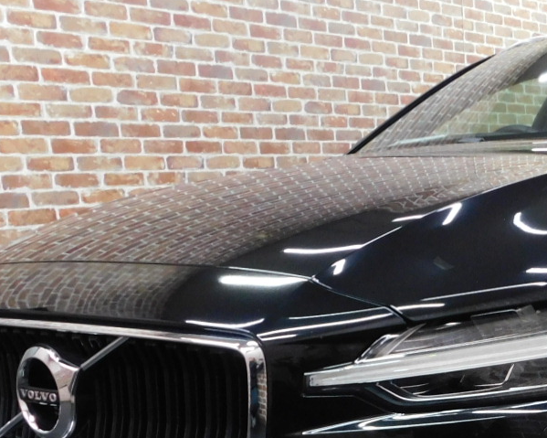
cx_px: 488
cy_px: 407
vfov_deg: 24.5
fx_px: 971
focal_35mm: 60
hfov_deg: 30.2
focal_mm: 4
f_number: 3
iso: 320
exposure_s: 1/30
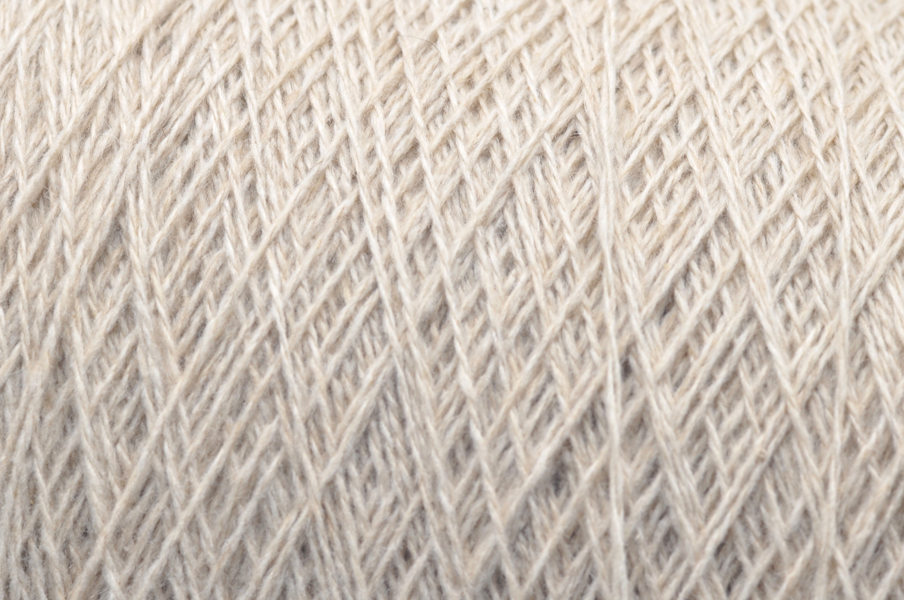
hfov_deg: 27.0
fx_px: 1881
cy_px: 300
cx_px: 452
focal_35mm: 75
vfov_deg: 18.1
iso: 200
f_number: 1.4
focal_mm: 50
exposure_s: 1/125
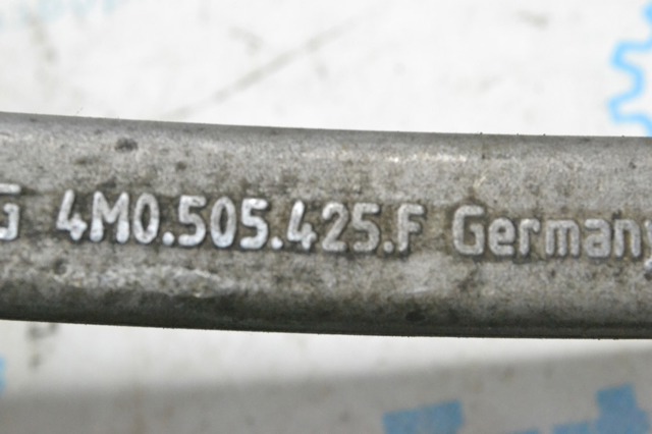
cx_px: 326
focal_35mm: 82
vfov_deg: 16.5
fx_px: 1493
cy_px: 217
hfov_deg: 24.6
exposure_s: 1/160
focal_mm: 55
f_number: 10
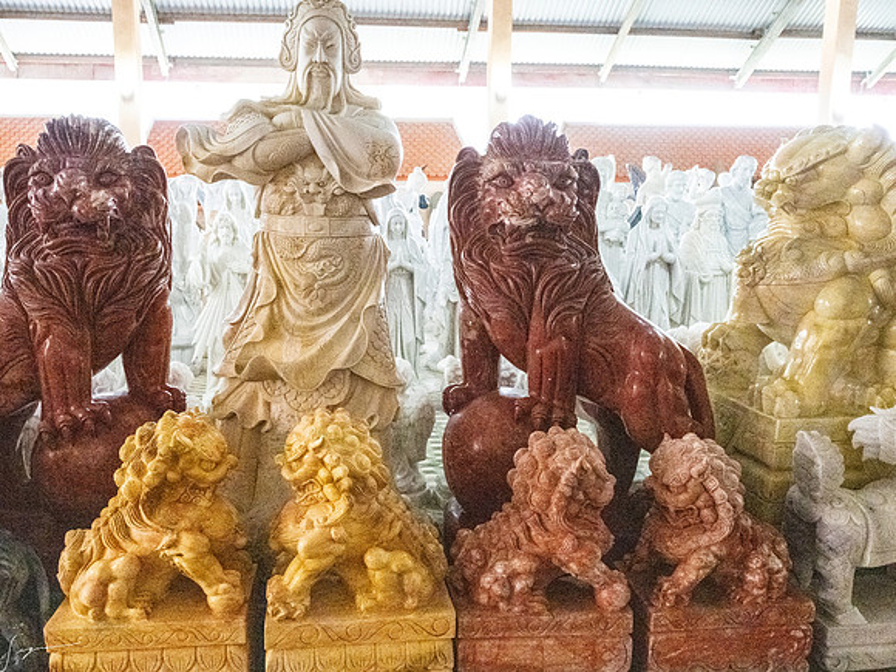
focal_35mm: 29
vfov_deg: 48.8
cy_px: 339
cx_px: 393
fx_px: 741
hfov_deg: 62.1
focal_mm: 24
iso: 25600
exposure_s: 1/320
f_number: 8
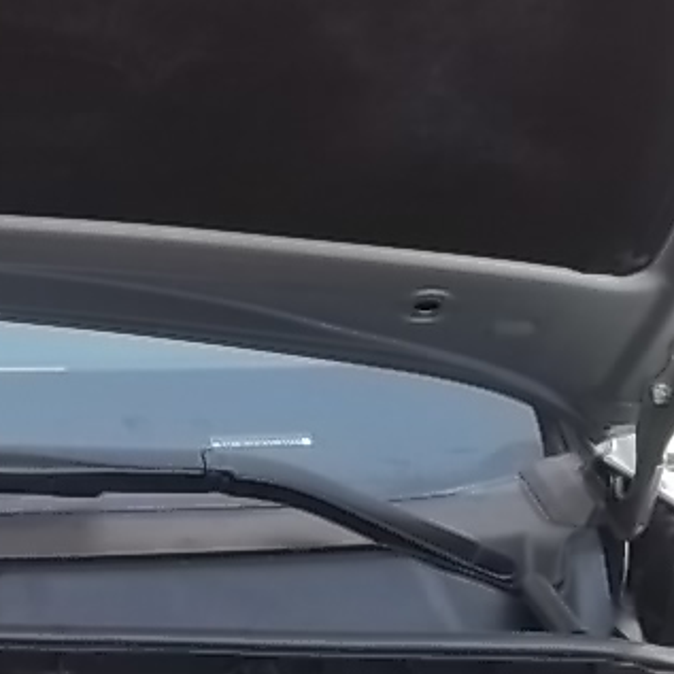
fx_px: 3701
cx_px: -508
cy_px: 385
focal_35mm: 168
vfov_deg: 10.4
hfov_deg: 9.9
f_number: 4.58
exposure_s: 1/125
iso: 64
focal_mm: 8.3
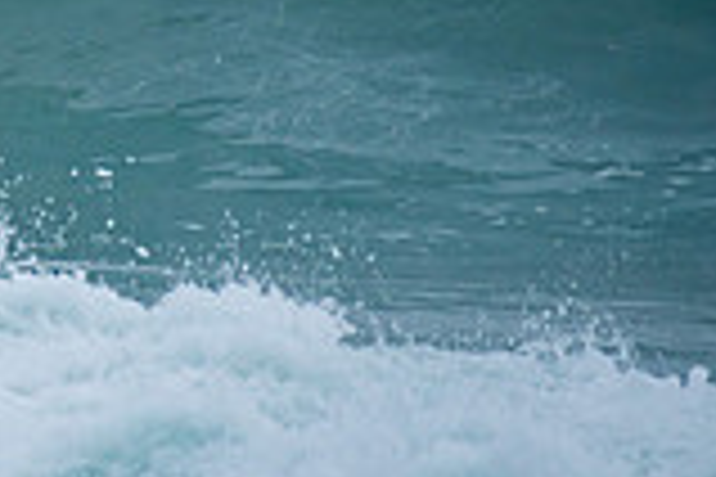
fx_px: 36334
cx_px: -464
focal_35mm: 1827
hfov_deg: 1.1
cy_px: -254
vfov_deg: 0.8
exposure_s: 1/1000
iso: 280
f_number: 5.6
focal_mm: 500
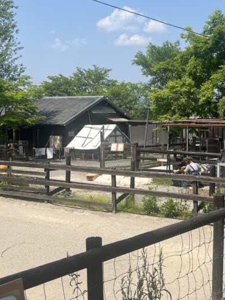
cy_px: 115
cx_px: 157
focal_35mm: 52
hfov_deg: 27.8
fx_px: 451
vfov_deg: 36.6
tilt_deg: +0.3
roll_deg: +0.4
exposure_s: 1/3745
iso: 50
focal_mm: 5.1
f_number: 1.6
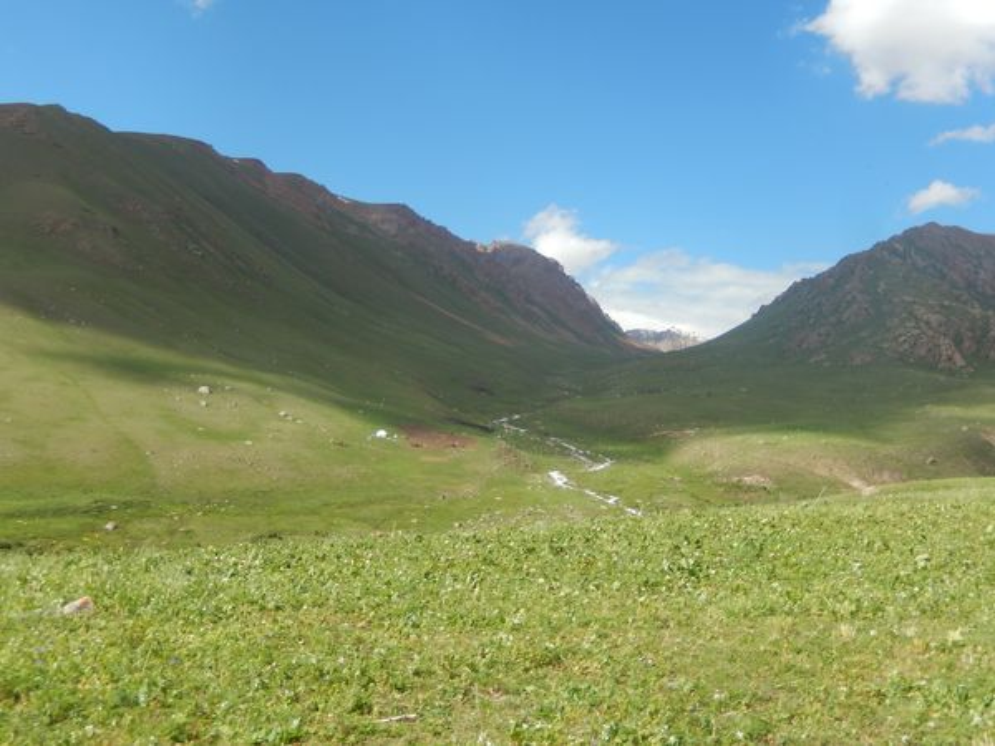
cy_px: 373
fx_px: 1035
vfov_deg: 39.7
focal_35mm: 36
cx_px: 498
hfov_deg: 51.4
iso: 125
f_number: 4
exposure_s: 1/800
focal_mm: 6.5
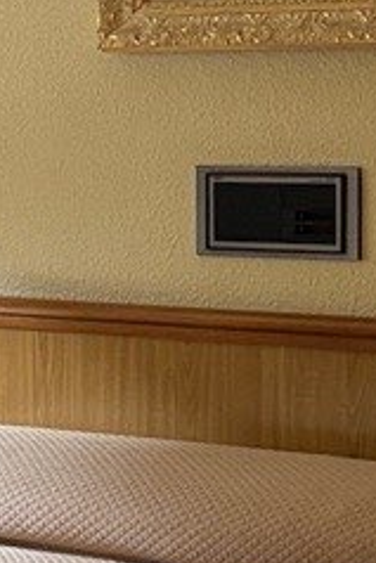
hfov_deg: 7.8
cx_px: -620
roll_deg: +2.6
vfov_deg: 12.9
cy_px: 279
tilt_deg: -5.9
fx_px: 2487
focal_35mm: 159
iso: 200
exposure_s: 1/60
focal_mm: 5.96
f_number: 1.6
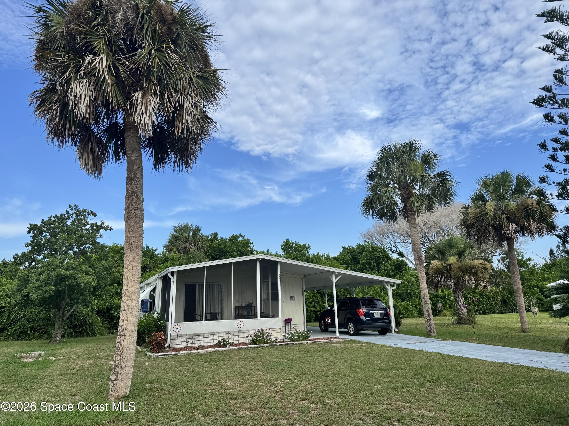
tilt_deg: +13.0
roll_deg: +1.6
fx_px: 394
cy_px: 213
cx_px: 284
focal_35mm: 24
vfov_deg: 56.8
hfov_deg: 71.6
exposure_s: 1/3802
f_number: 1.78
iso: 80
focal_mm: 6.76
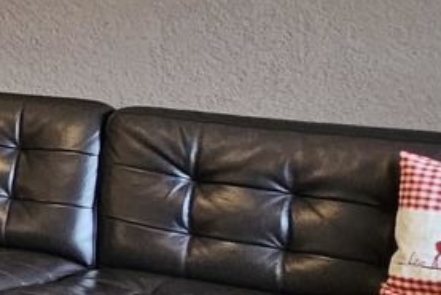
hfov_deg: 12.3
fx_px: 1226
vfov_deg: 13.2
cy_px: -105
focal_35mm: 100
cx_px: -791
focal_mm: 2.2
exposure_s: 1/50
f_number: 2.2
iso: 125
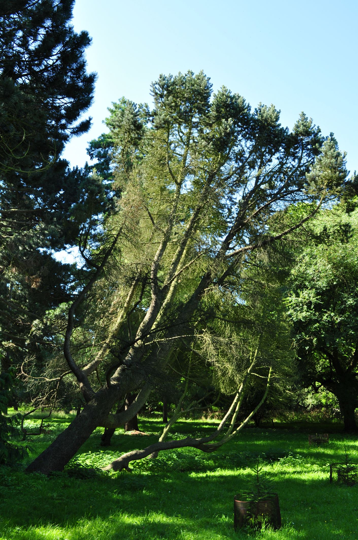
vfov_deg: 53.2
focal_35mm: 36
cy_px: 270
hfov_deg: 36.8
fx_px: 538
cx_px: 179
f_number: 11
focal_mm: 24
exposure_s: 1/60
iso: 200
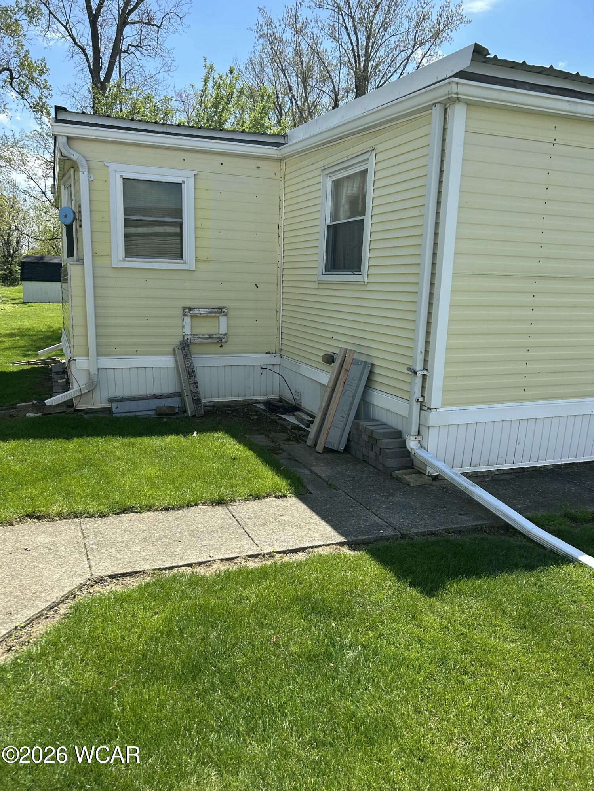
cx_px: 297
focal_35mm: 26
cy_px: 396
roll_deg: -2.3
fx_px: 595
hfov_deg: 53.1
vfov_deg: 67.3
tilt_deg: -13.5
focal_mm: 5.7
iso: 50
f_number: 1.5
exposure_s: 1/2457
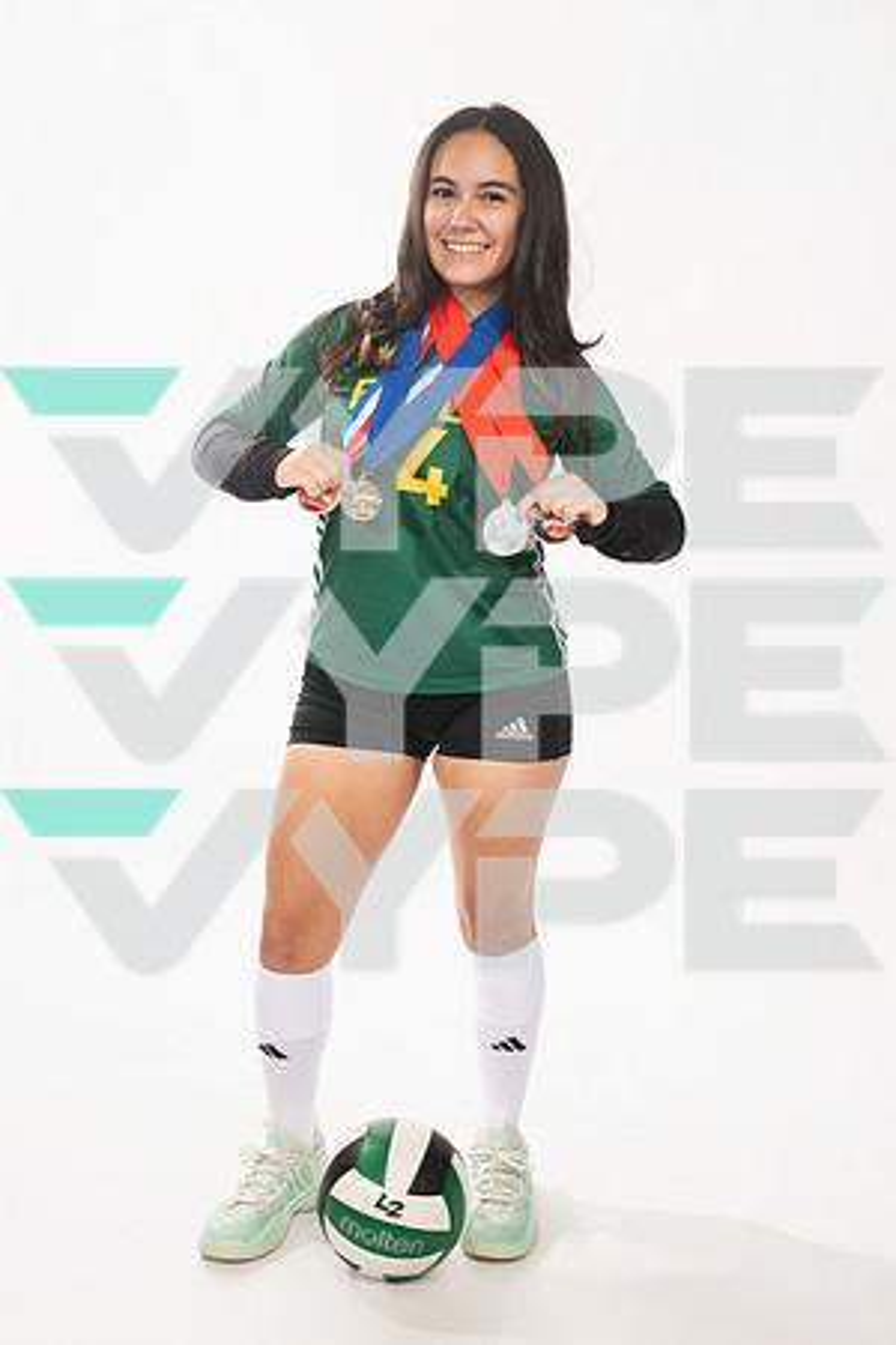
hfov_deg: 30.5
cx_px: 448
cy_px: 672
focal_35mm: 44
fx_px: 1643
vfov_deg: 44.5
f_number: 7.1
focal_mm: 44
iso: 640
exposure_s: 1/400
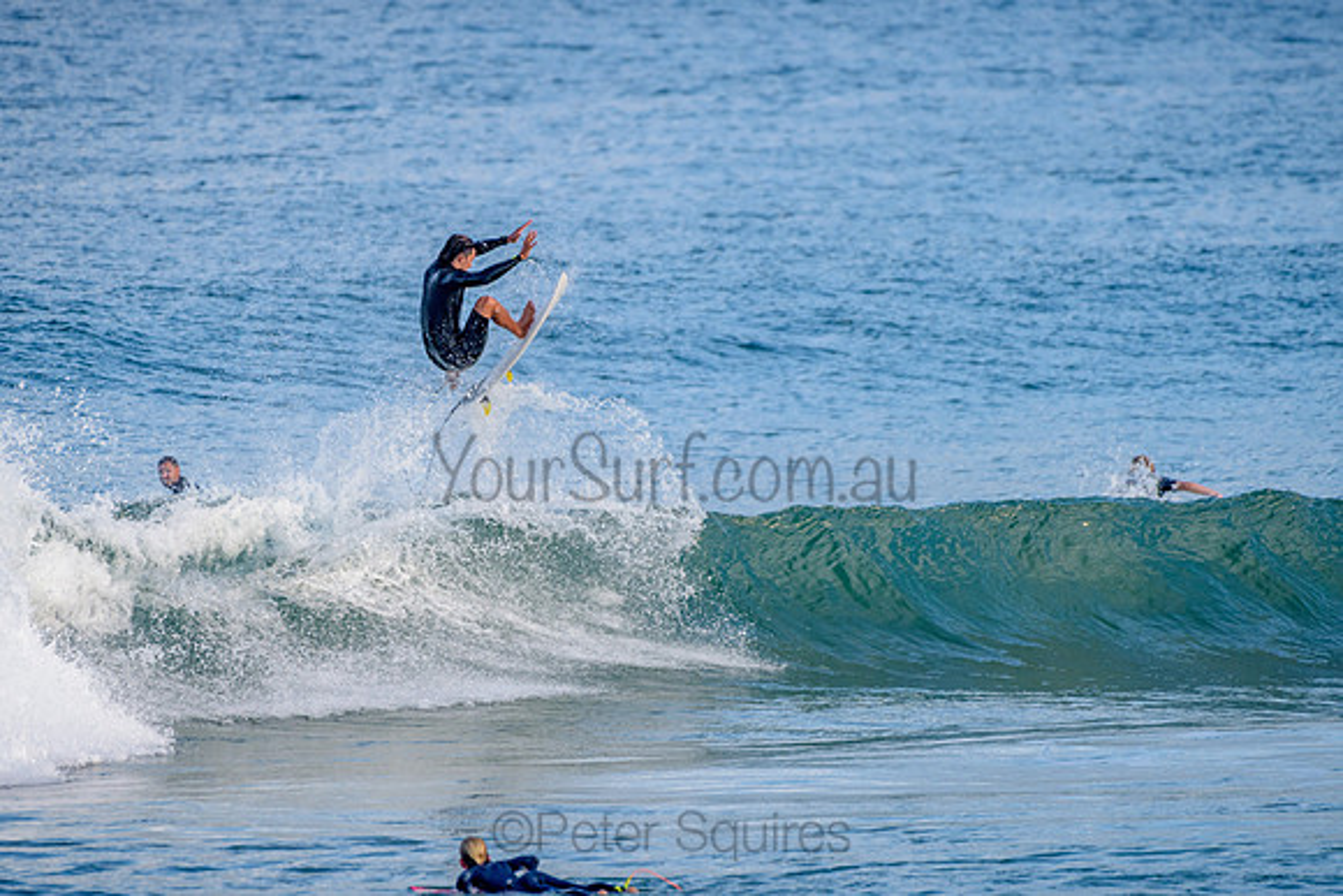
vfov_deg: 2.2
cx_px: 672
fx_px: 22837
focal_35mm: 612
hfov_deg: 3.4
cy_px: 448
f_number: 5.6
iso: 280
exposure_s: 1/1250
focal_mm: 500
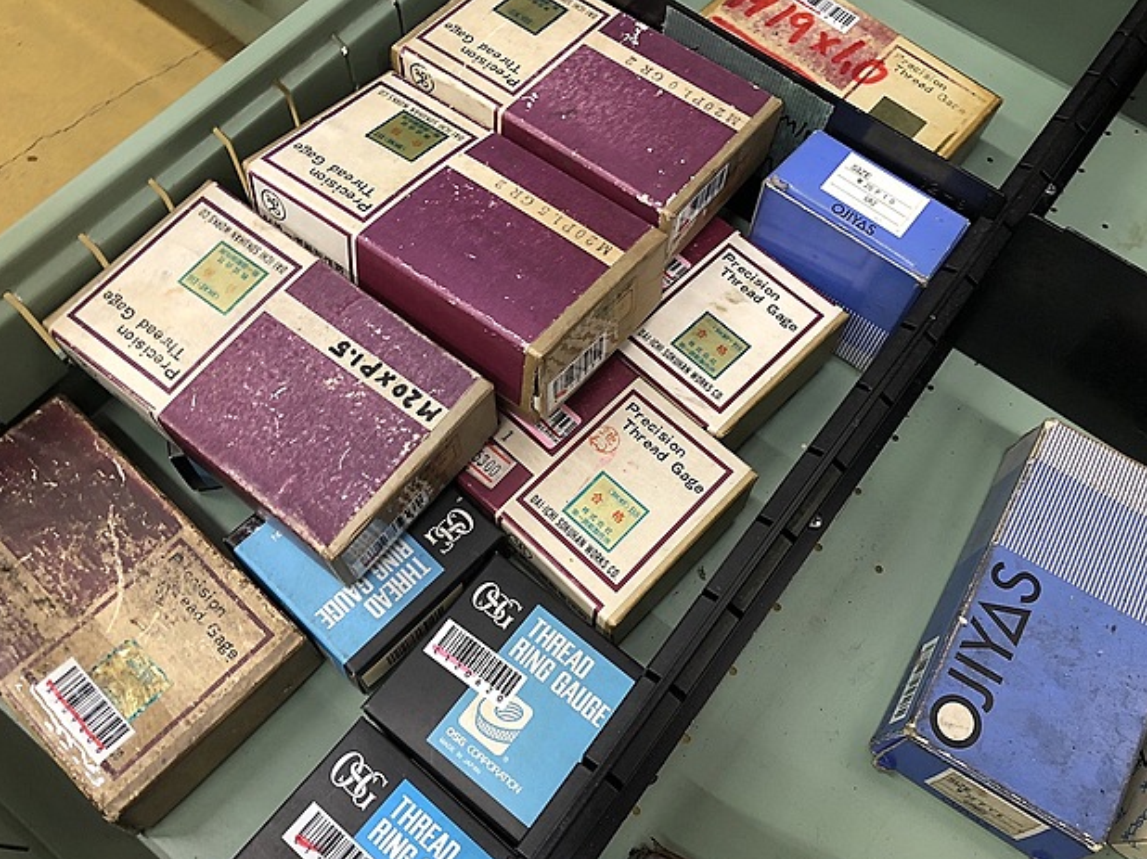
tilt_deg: -65.6
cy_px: 442
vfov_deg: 48.2
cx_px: 583
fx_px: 961
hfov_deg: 61.7
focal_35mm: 29
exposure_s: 1/15
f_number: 1.8
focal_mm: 3.99
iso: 50
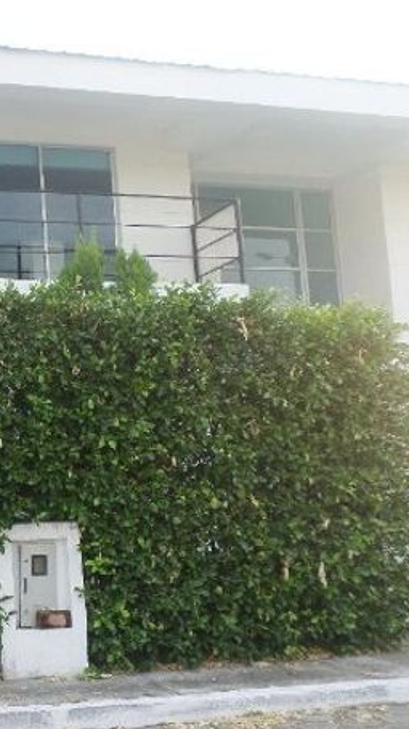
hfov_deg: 26.4
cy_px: 393
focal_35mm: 40
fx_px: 772
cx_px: -79
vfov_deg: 50.4
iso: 80
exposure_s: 1/180
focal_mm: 4.5
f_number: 2.5
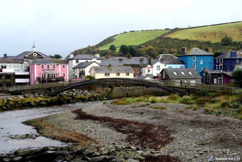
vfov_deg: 20.6
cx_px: 121
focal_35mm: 66
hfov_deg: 30.5
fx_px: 444
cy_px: 81
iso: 400
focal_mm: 44
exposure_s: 1/320
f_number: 10
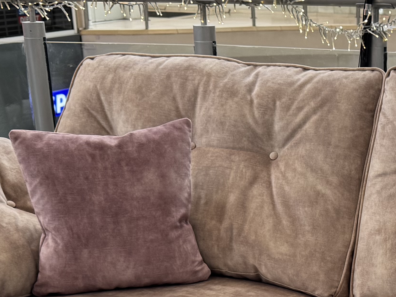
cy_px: 347
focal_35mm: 83
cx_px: 376
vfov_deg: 17.1
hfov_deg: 22.8
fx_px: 950
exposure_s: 1/121
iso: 100
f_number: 1.78
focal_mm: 6.76
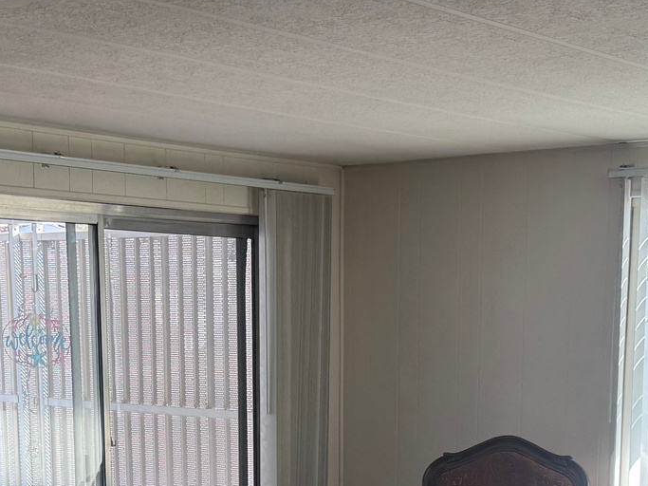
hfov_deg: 27.0
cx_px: 333
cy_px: 537
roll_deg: -0.6
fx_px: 1348
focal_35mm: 72
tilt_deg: -9.3
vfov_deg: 19.5
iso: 100
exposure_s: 1/184
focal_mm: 6.76
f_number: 1.78
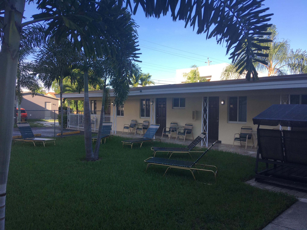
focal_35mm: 29
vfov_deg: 48.2
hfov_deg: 61.7
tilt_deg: -1.7
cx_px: 154
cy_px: 115
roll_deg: +0.3
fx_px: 257
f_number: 2.2
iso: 25
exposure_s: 1/509
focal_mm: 4.15
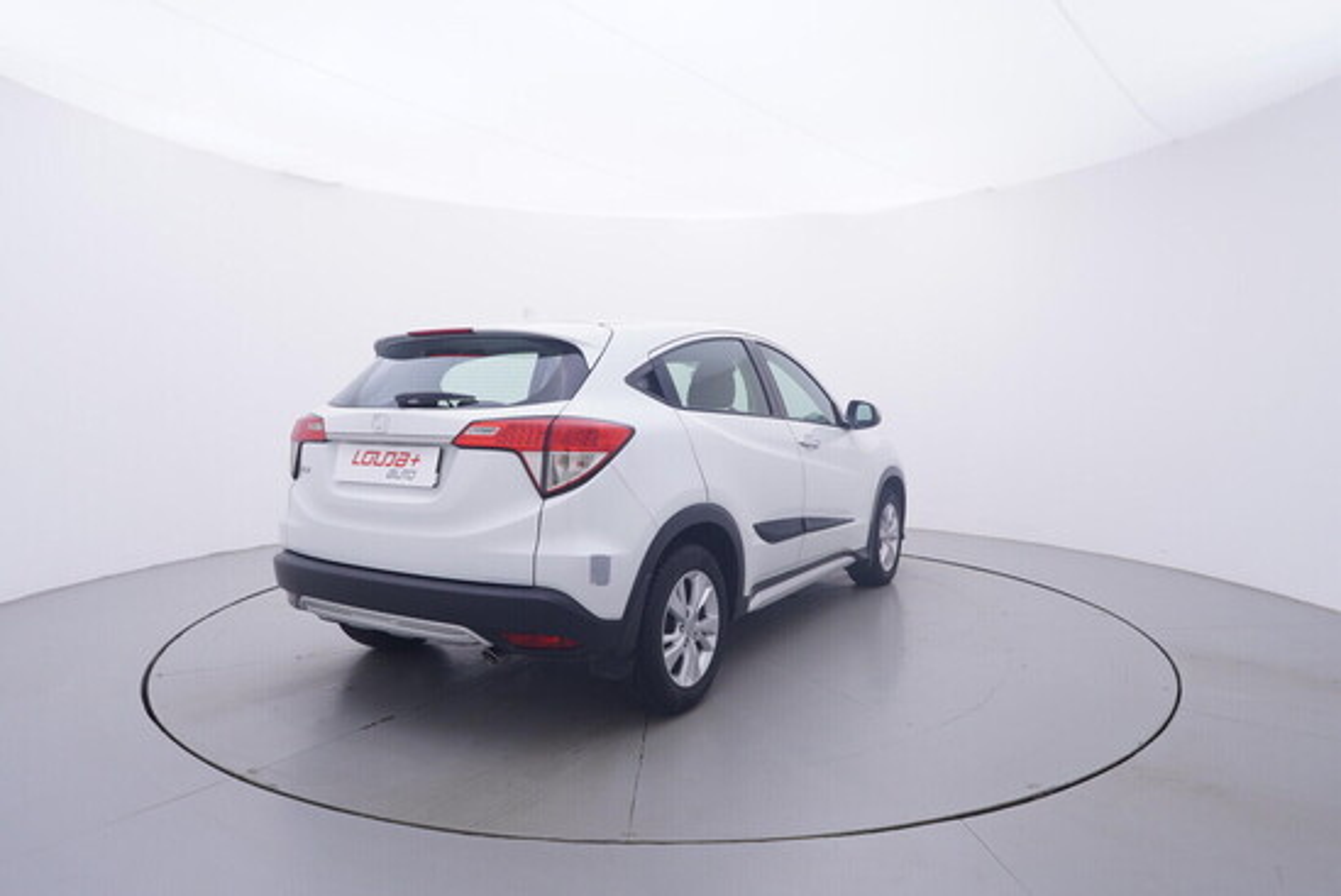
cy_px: 448
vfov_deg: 56.2
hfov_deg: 77.3
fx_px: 839
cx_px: 670
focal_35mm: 22
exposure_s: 1/80
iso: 200
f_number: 5
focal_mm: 15
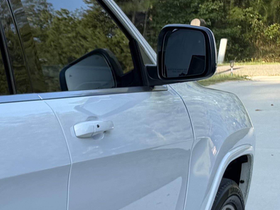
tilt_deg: -18.5
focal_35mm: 103
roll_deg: +0.8
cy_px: 305
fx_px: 833
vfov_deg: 13.6
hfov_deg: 15.0
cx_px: -303
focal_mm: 6.76
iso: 80
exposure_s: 1/1156
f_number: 1.78
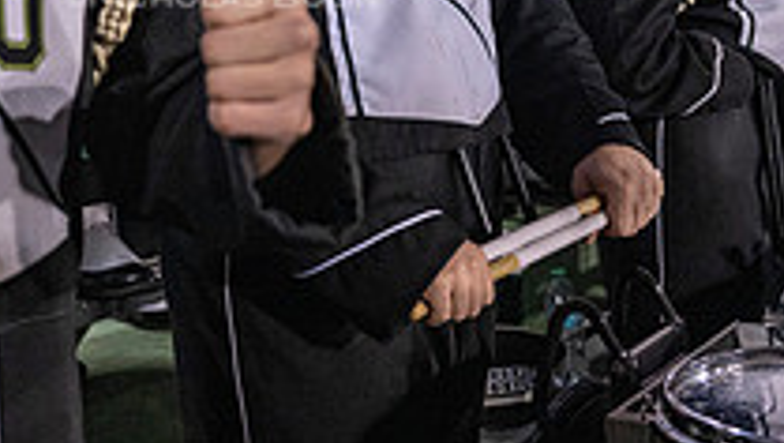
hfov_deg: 27.2
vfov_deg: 14.9
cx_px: 221
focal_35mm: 77
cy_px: -171
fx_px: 1602
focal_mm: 26.5
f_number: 3.2
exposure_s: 1/500
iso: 2000
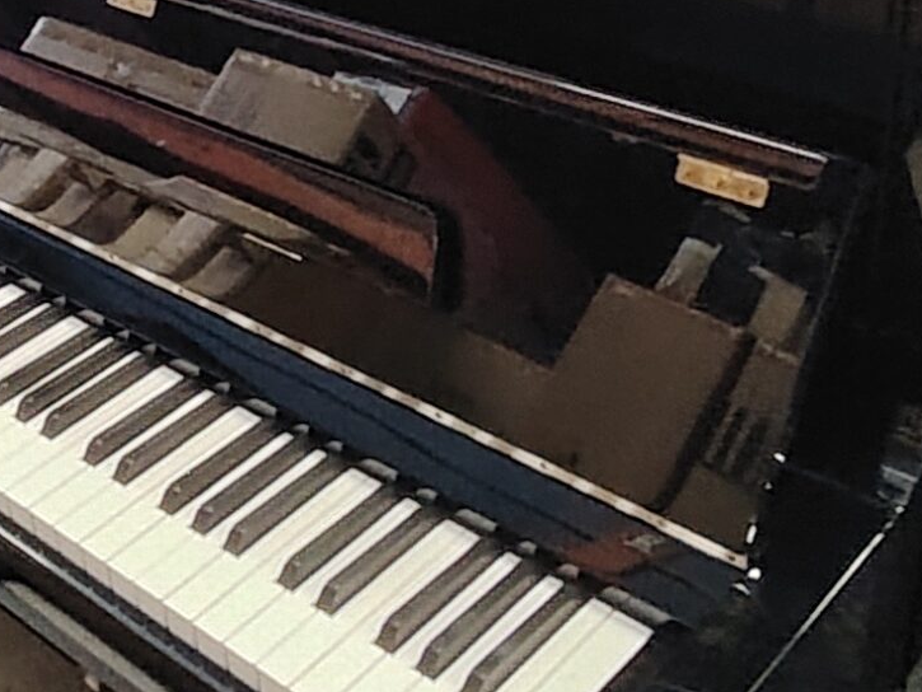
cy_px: 206
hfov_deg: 30.8
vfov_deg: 24.3
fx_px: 1598
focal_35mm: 60
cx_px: 107
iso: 463
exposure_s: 1/33.3
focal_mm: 1.42
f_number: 2.2
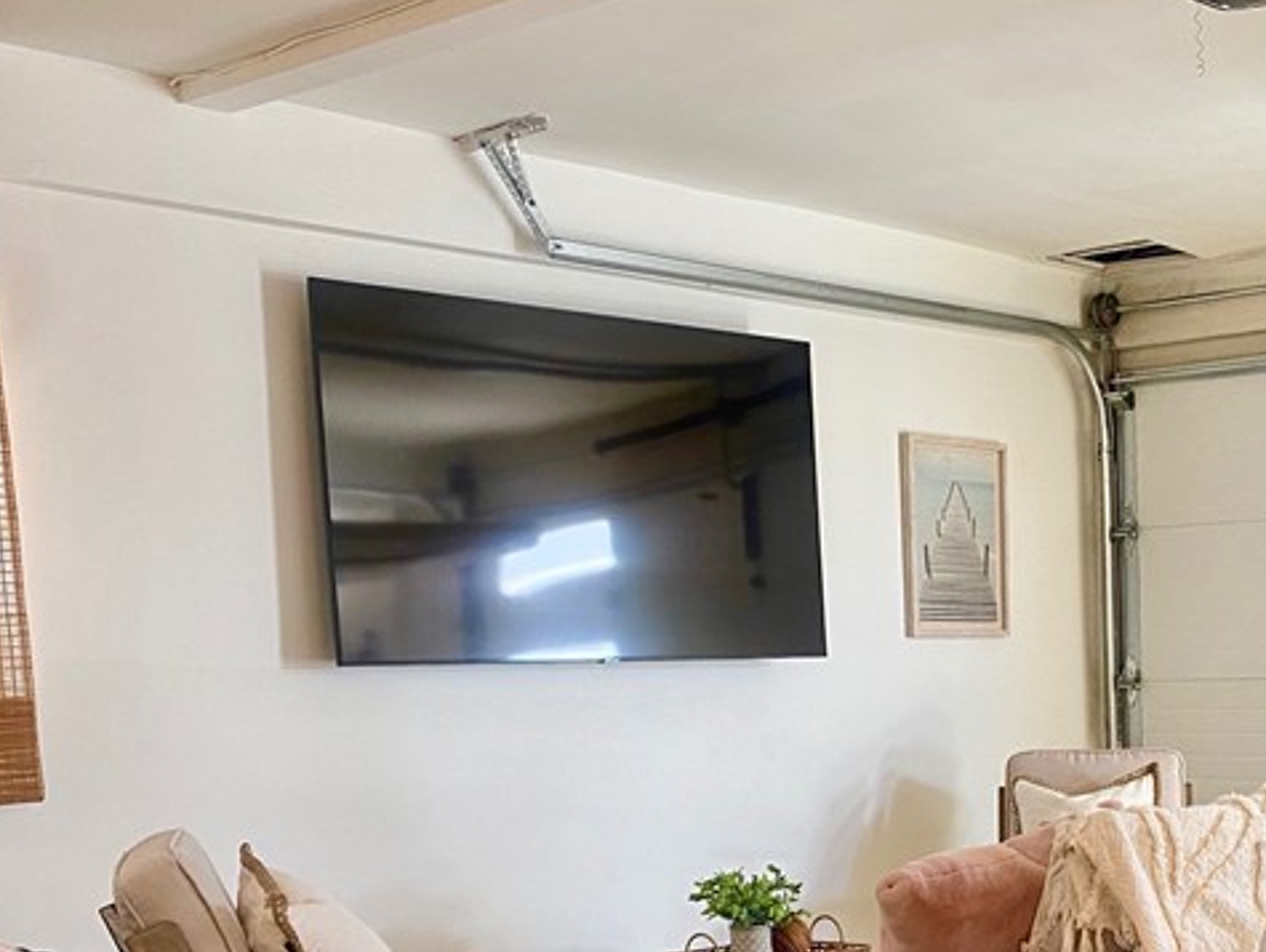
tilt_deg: -9.2
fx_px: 2050
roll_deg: +1.7
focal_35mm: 56
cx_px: 1047
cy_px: 909
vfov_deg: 25.1
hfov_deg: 33.2
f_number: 1.8
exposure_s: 1/60
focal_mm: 4.25
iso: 100
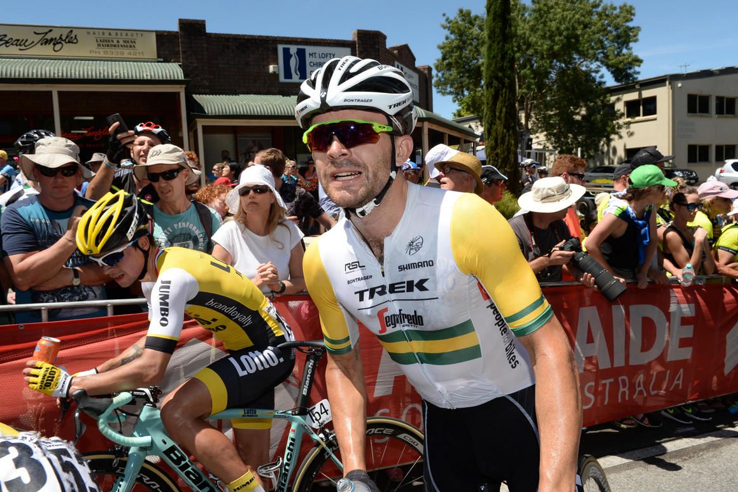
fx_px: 615
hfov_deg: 61.9
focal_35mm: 30
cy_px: 247
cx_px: 371
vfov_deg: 43.6
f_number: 11
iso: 200
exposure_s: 1/250
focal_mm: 29
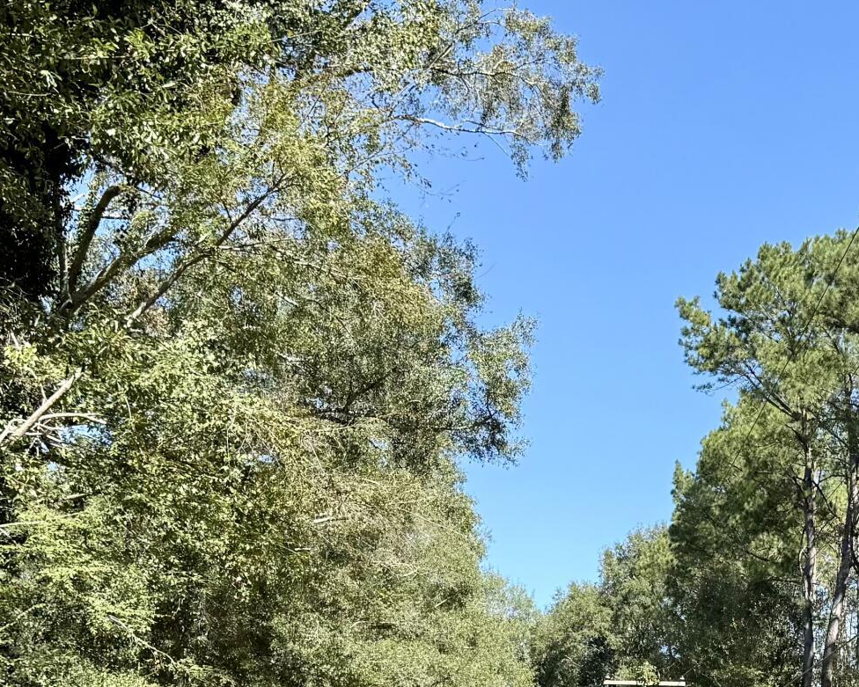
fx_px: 1831
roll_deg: -1.9
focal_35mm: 72
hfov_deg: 26.0
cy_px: 749
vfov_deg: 20.3
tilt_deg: +3.8
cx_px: 668
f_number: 1.78
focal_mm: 6.76
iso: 80
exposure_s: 1/1689
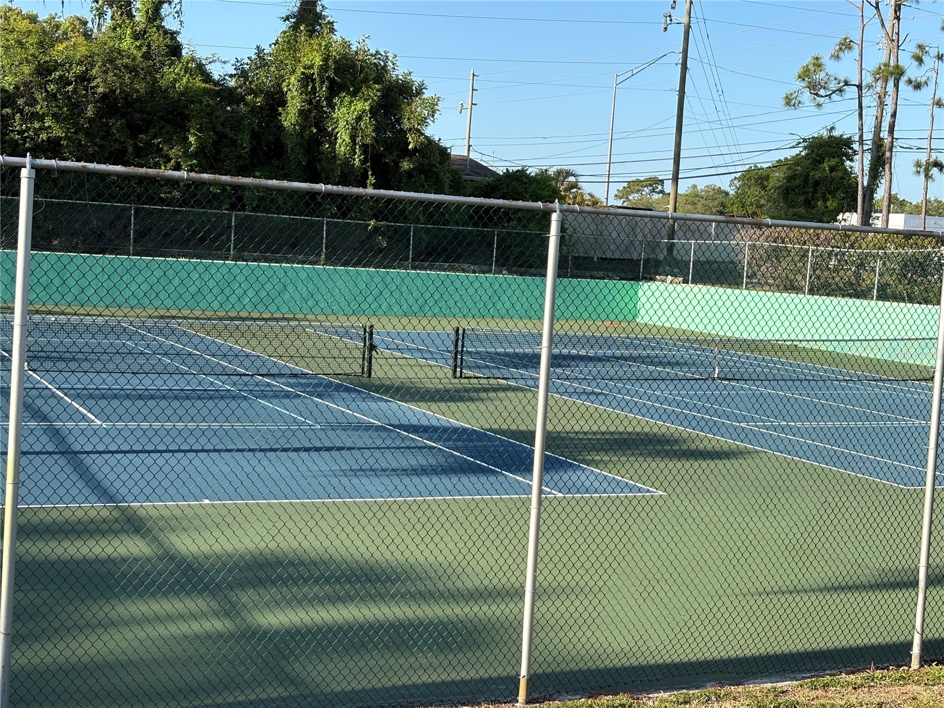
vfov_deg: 28.0
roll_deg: -2.6
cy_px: 354
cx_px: 472
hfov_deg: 36.8
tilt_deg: -3.4
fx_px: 1418
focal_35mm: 52
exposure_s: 1/1754
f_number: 1.6
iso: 32
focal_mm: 5.96
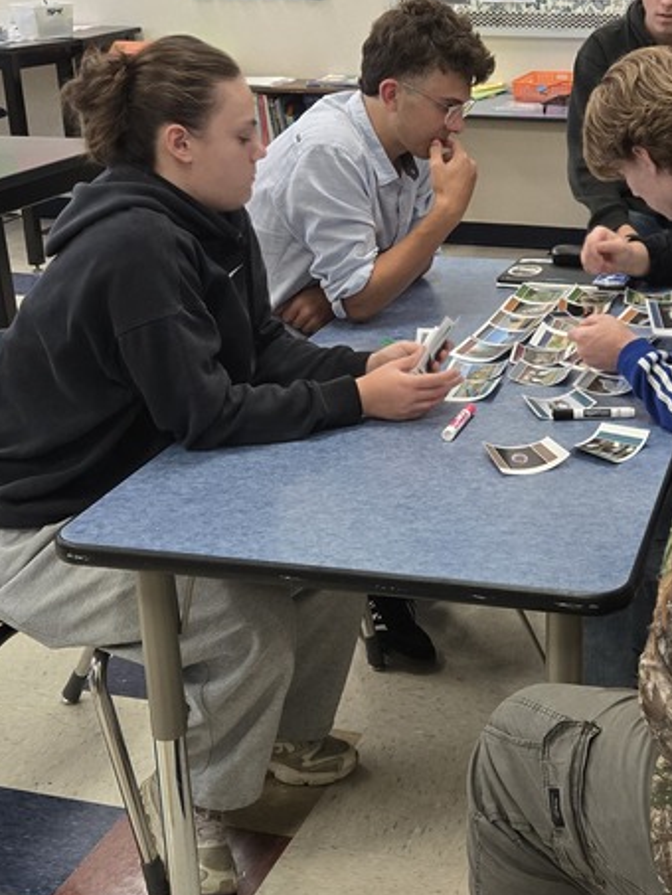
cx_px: 524
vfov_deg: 36.7
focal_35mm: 52
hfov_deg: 27.6
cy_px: 379
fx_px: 1345
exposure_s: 1/120
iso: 500
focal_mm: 5.4
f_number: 1.8
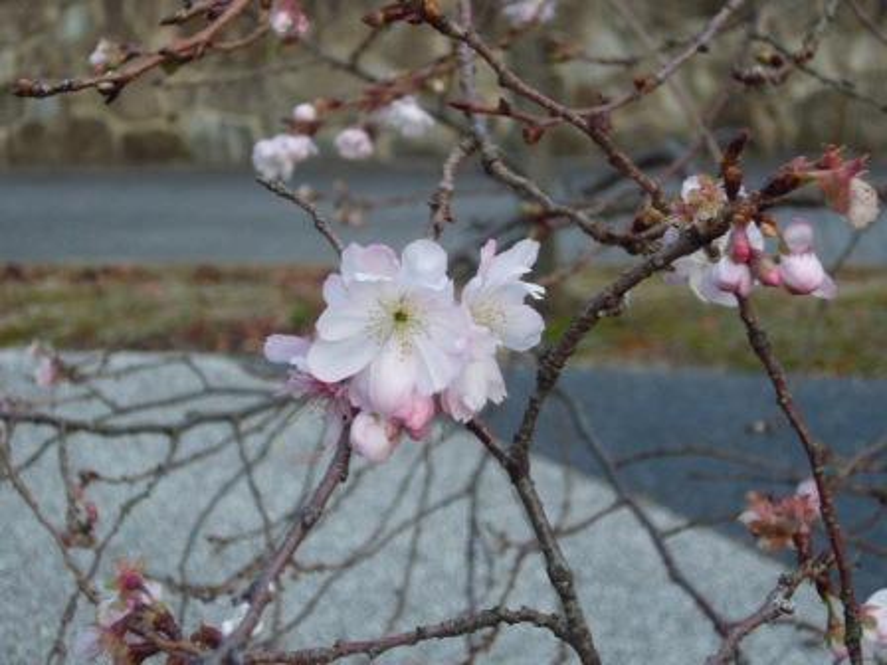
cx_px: 444
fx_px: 2050
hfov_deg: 24.4
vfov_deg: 18.4
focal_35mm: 80
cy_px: 332
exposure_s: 1/20
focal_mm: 9.6
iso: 100
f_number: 4
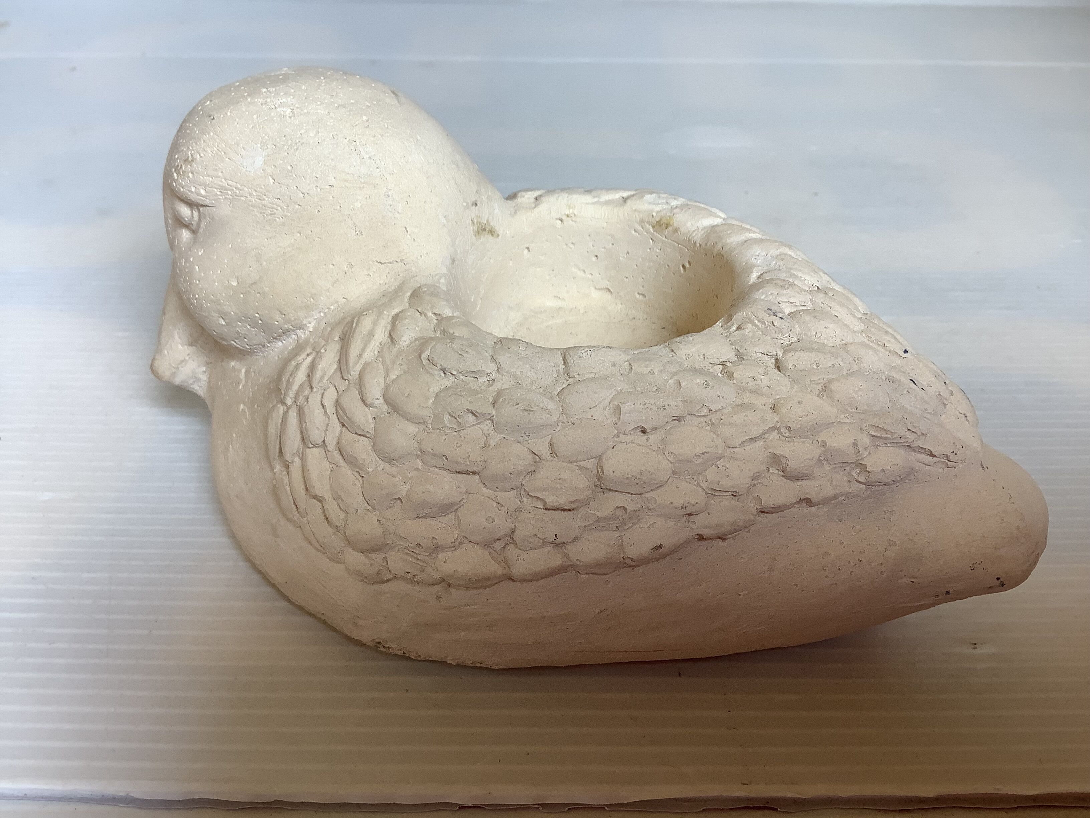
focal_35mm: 31
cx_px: 545
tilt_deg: -33.8
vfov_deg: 45.4
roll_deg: +0.0
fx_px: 976
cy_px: 409
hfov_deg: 58.4
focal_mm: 3.3
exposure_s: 1/50
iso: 50
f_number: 2.4
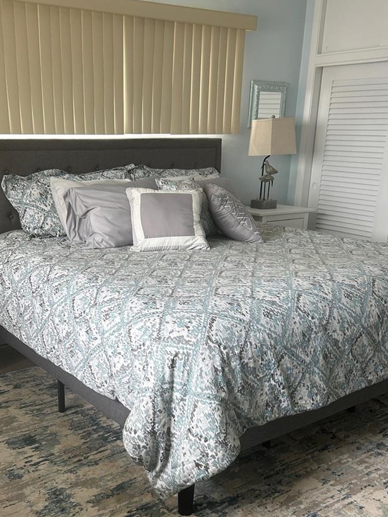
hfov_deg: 37.5
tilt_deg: -18.9
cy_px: 335
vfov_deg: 48.3
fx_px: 568
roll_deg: -0.7
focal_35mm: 38
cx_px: 147
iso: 80
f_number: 1.5
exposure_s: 1/121
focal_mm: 5.7
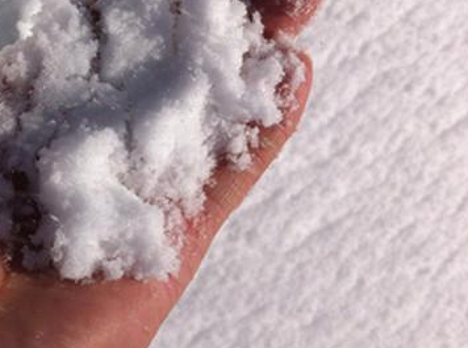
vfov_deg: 23.4
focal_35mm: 62
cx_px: 79
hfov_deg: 30.4
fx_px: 836
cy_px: 114
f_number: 2.8
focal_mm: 3.85
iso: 80
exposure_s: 1/5027
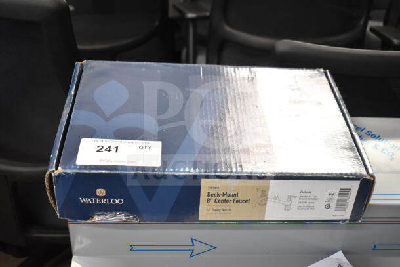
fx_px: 533
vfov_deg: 28.1
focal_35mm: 48
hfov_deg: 41.1
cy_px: 134
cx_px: 200
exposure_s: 1/60
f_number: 4.5
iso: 1600
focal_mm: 32
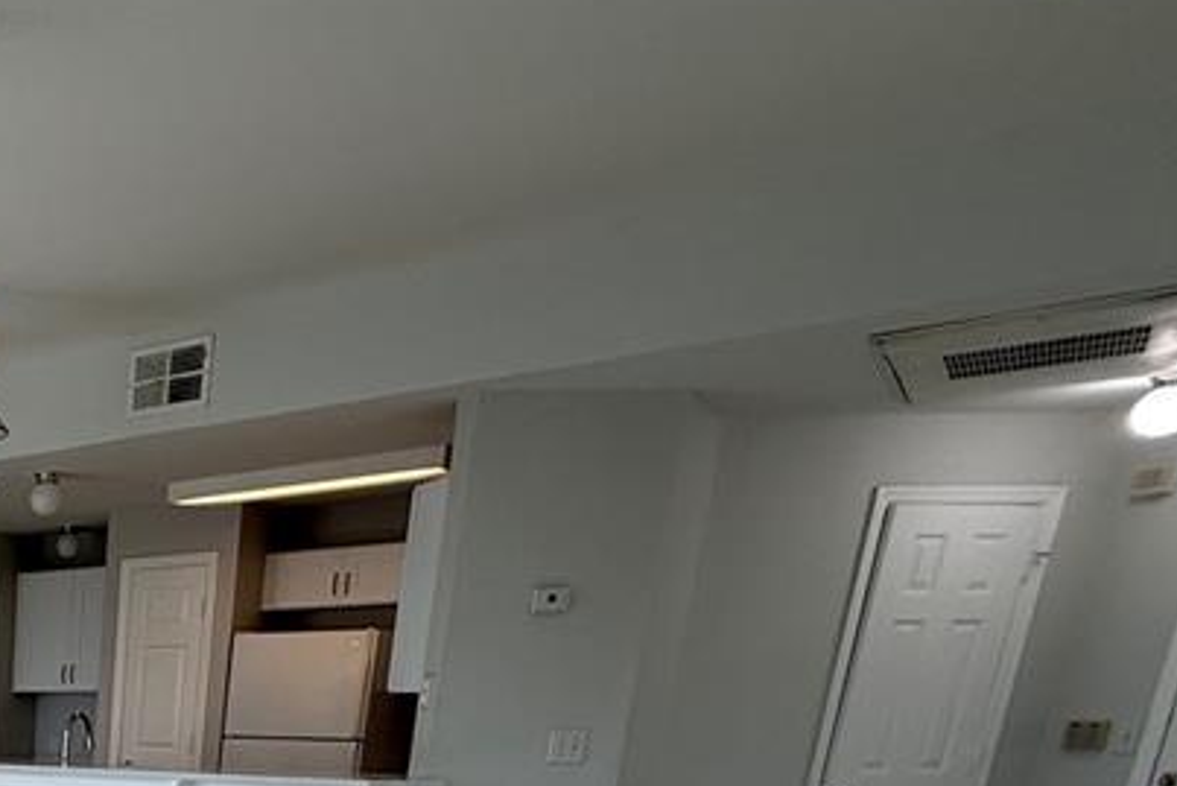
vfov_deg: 28.9
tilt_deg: -14.7
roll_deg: +0.4
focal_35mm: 37
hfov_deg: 38.7
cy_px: 1034
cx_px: -225
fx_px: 1210
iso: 100
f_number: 2.2
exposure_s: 1/120
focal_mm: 2.22
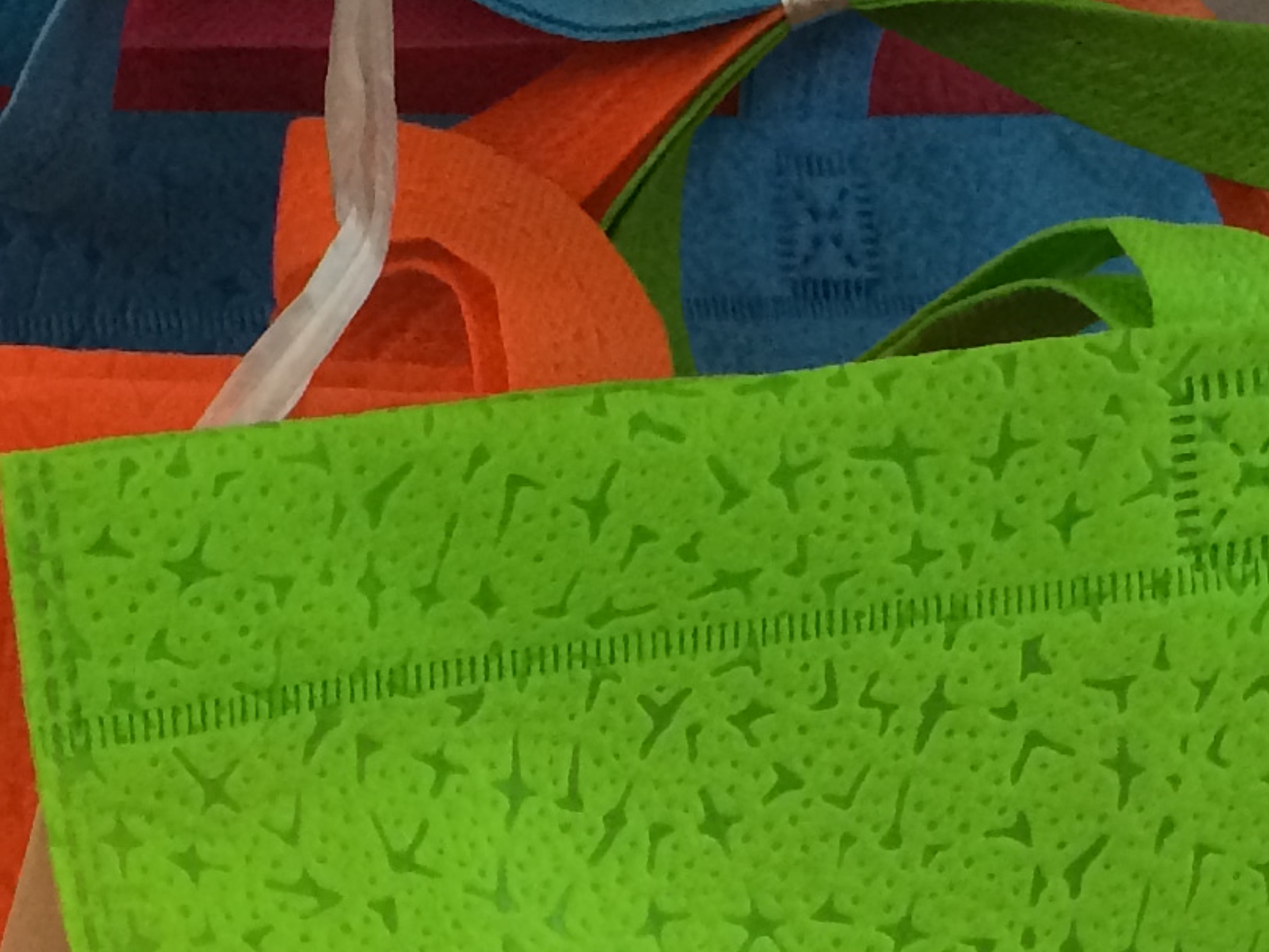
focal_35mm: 121
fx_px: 4436
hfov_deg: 16.3
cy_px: 1206
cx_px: 601
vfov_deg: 11.9
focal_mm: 4.12
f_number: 2.2
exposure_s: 1/33
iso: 200
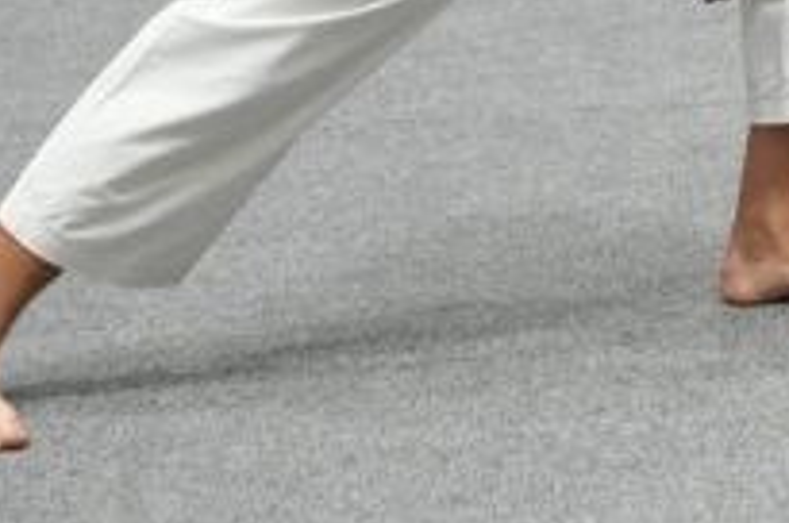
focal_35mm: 207
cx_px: 1493
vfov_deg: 6.6
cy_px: -102
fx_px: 4530
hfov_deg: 9.4
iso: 4000
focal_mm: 53
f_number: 4
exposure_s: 1/250
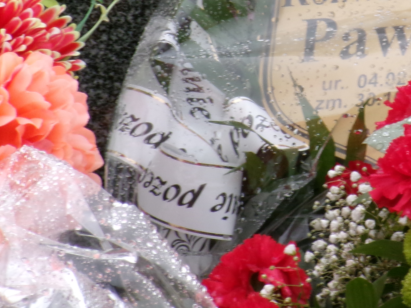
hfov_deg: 6.2
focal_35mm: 321
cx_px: 397
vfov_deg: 4.6
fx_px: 3812
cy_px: -4
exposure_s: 1/60
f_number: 6.3
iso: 177
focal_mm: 25.5
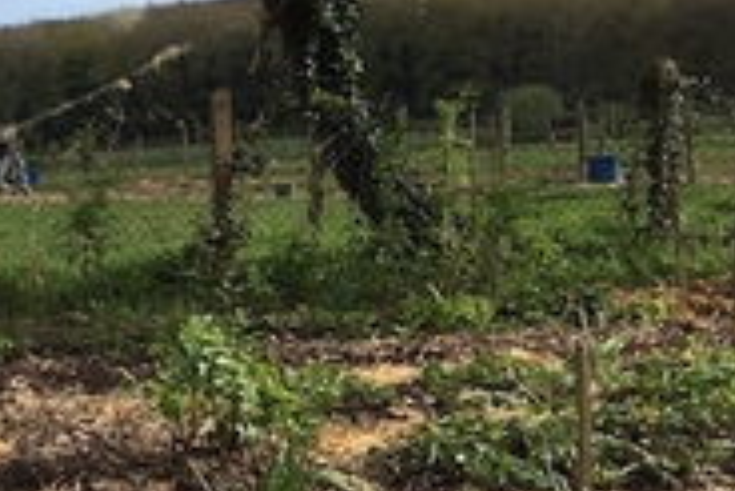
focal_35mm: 105
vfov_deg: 13.1
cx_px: -455
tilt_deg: -0.8
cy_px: 247
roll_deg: +1.8
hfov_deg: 17.0
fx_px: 2145
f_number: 2.2
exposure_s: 1/1570
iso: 25
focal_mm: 4.15
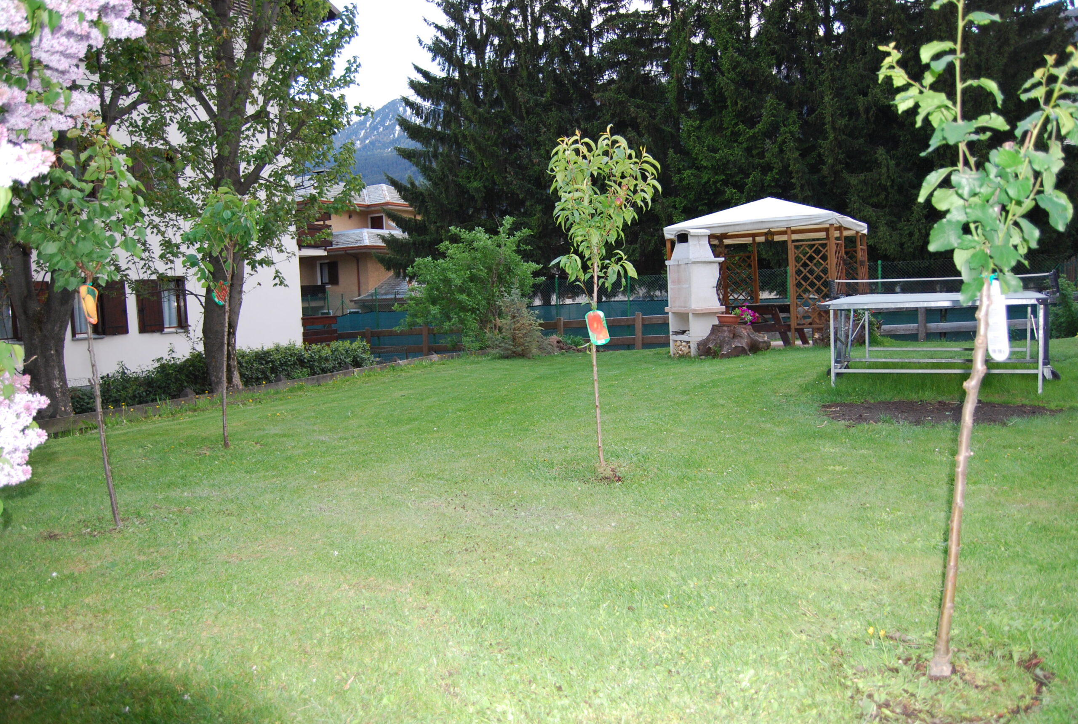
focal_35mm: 27
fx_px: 810
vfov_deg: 48.1
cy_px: 362
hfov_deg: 67.3
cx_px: 539
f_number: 3.5
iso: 360
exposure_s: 1/60
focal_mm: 18
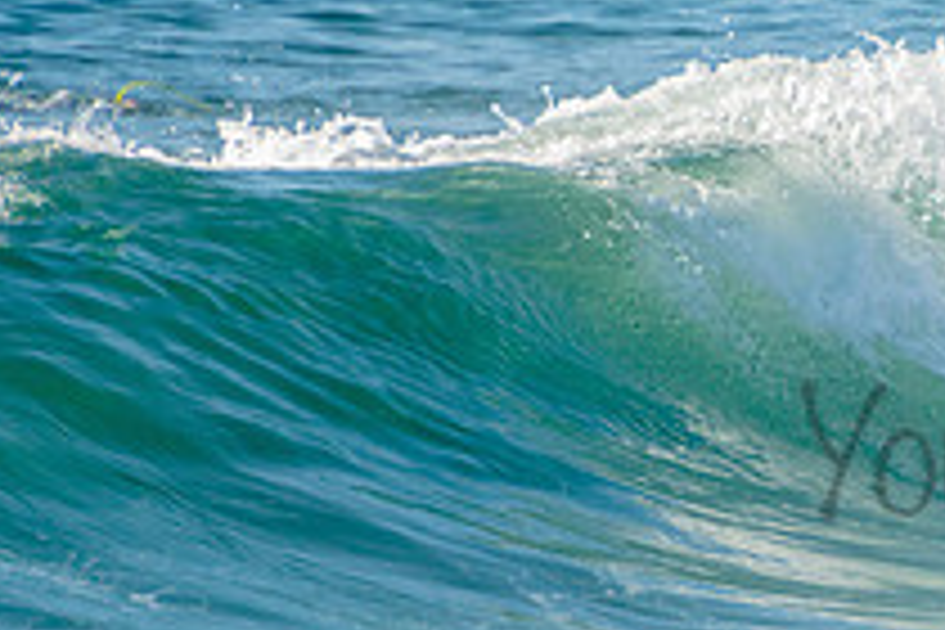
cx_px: 1264
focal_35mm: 1661
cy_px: 412
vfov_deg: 0.8
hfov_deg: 1.2
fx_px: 43598
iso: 280
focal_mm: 400
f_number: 5.6
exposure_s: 1/1250
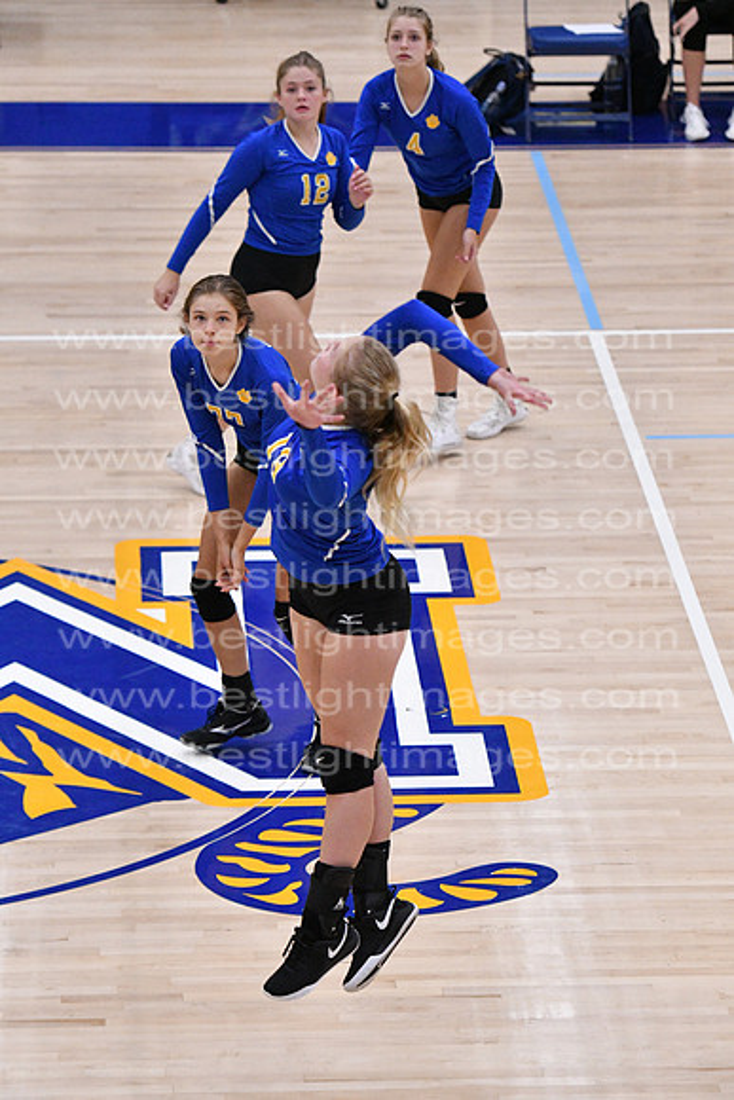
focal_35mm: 183
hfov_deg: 7.5
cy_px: 550
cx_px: 367
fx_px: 5593
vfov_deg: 11.2
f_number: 3.2
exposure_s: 1/1250
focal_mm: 122
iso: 6400
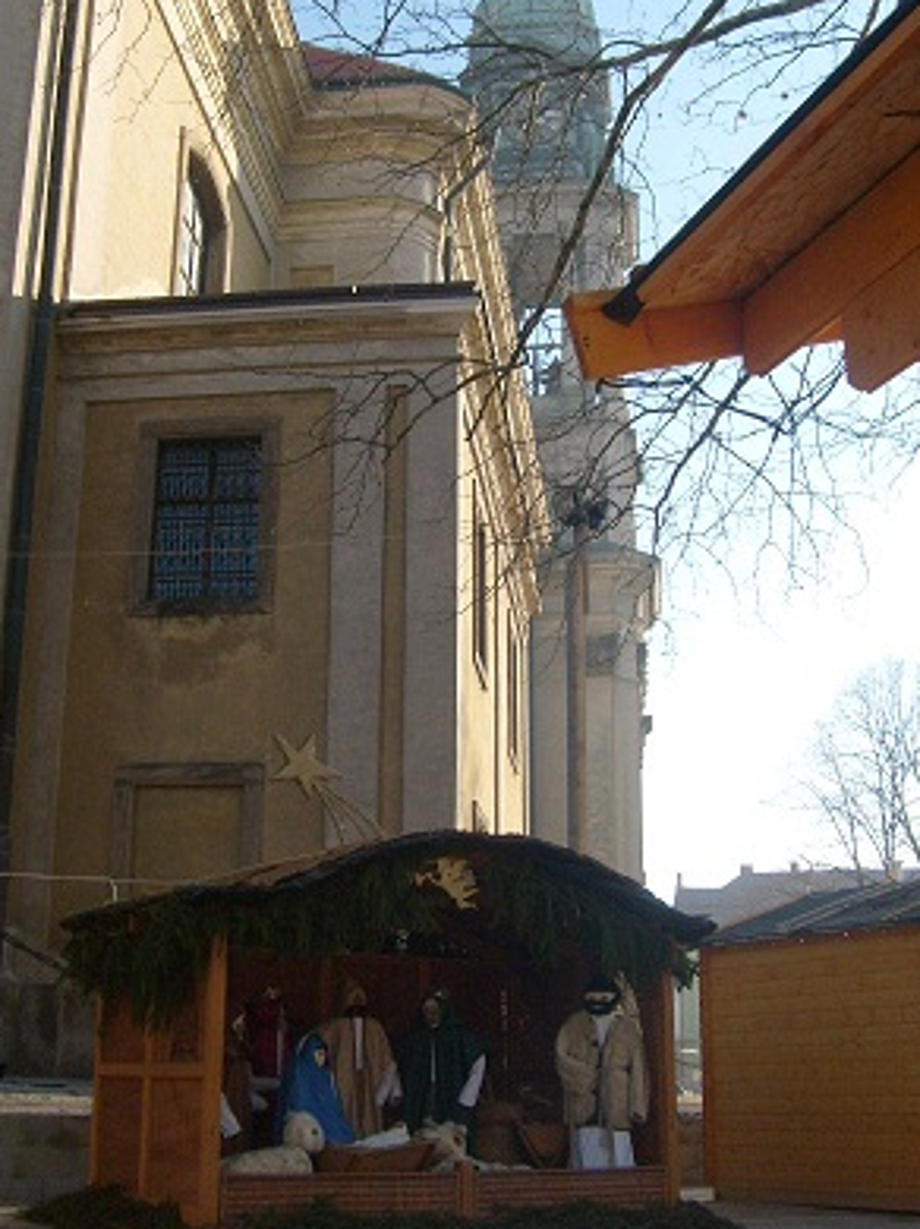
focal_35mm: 46
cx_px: 403
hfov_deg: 31.5
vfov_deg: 41.3
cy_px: 618
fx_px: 1632
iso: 80
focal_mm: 5.8
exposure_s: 1/180
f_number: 7.1
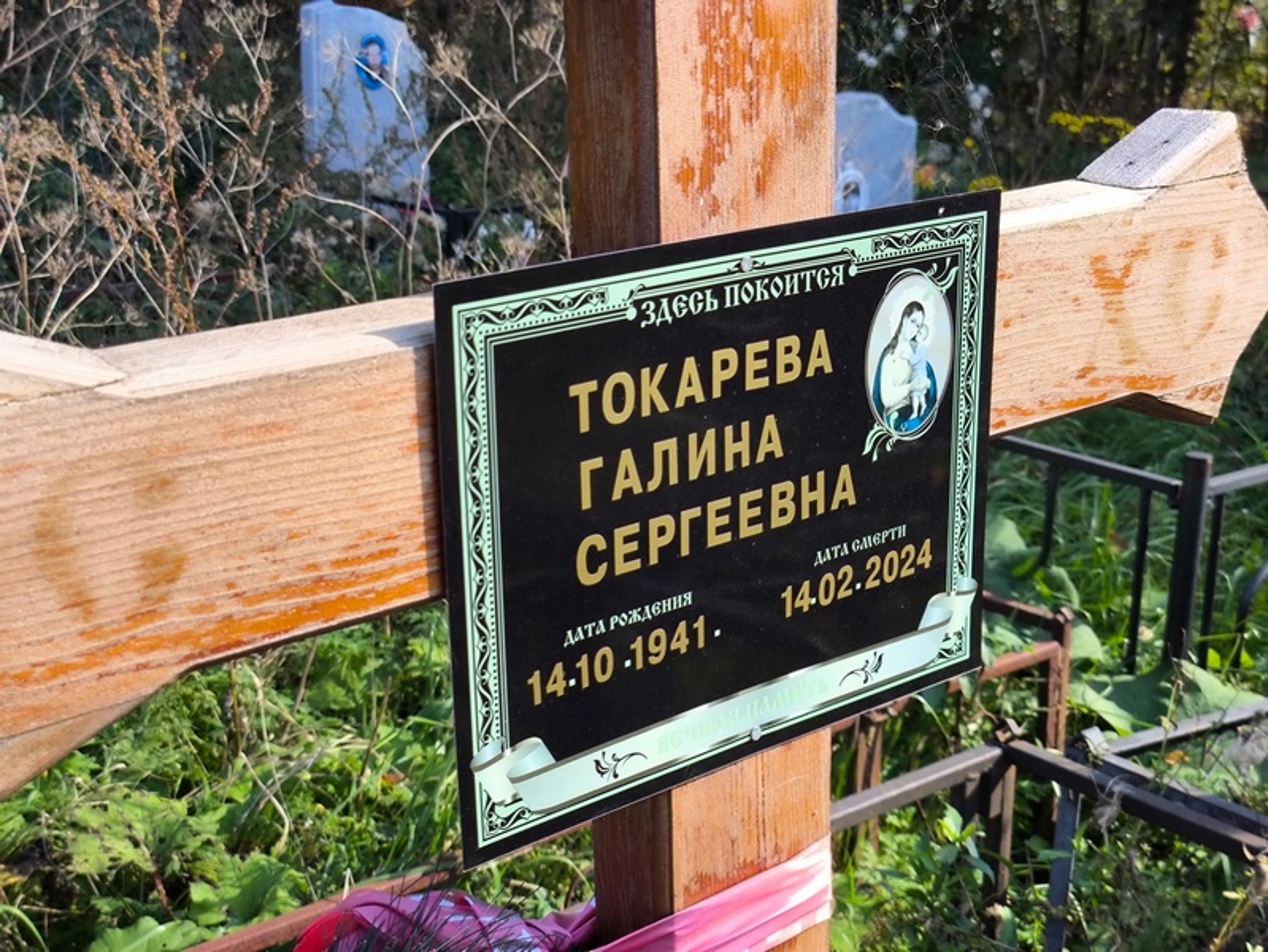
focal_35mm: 50
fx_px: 1832
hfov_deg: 38.2
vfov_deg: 29.1
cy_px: 476
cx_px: 634
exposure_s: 1/662
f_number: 1.7
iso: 50
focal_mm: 4.71
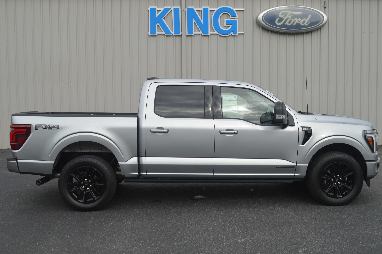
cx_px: 191
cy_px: 127
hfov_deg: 53.2
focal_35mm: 36
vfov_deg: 36.8
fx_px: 382
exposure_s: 1/160
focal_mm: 24
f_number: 6.3
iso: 100
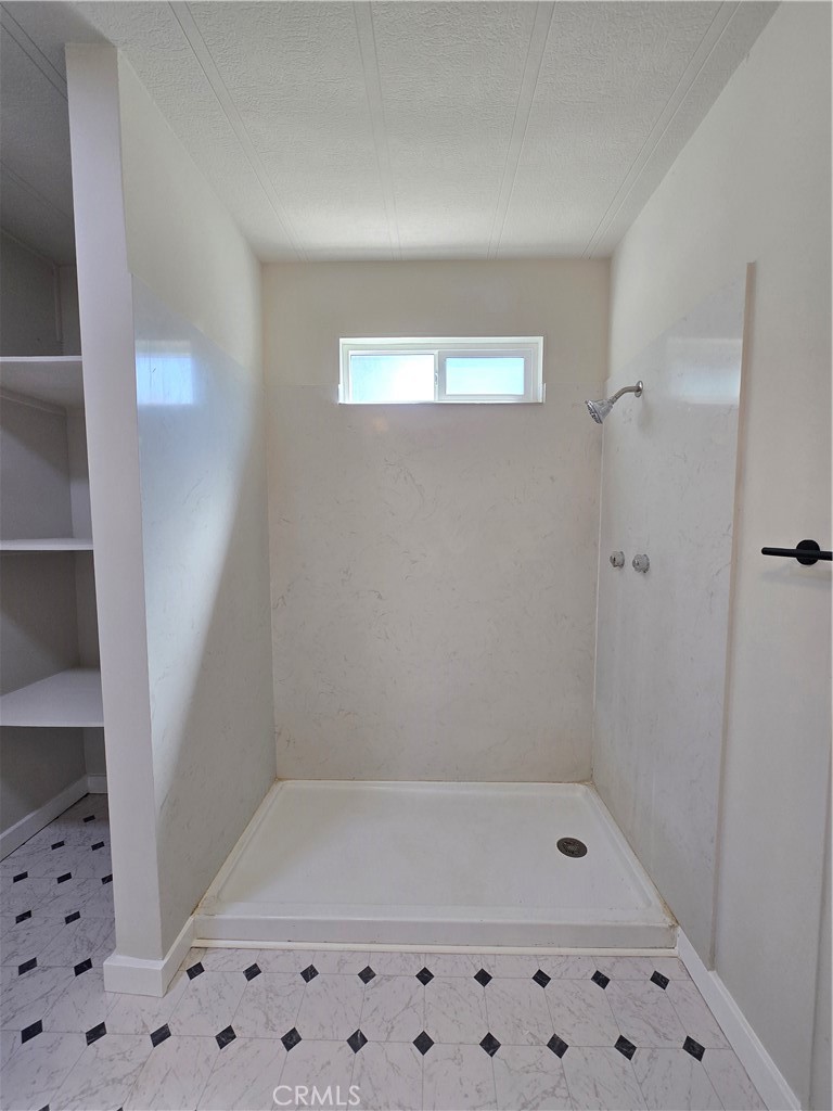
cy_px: 556
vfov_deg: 106.2
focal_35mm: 13
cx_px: 416
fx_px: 417
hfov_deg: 89.9
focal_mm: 2.2
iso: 64
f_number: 2.2
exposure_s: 1/60
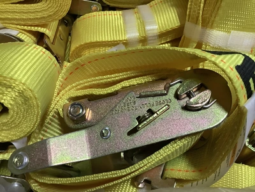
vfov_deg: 45.4
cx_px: 128
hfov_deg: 58.4
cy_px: 96
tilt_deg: -65.9
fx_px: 228
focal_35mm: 31
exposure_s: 1/60
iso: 250
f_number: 2.4
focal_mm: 3.3
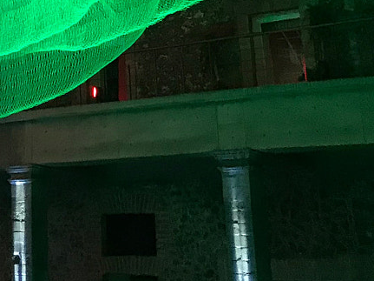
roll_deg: -3.8
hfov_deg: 17.1
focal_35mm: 104
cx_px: -180
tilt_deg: +25.9
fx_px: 1123
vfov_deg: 13.1
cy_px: -197
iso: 64
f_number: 1.8
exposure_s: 1/15
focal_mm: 3.99
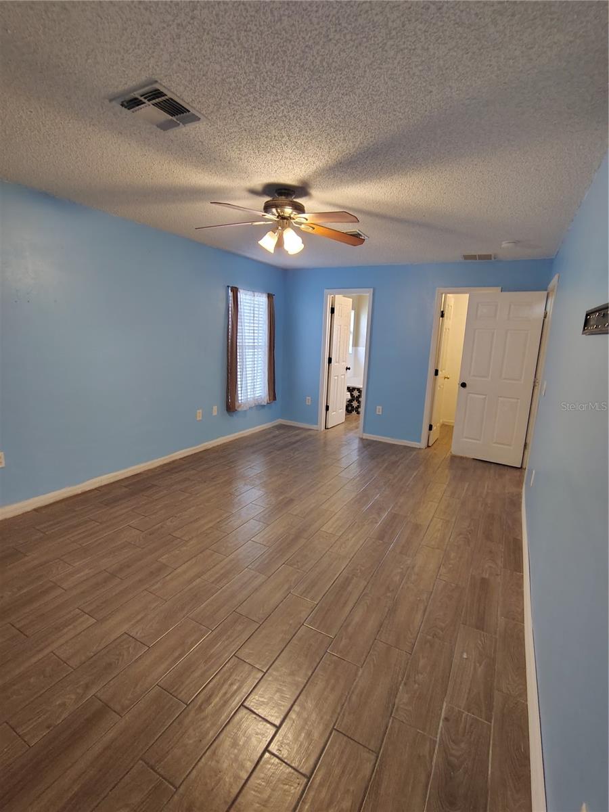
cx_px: 304
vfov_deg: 94.5
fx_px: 375
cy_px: 406
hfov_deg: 78.1
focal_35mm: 16
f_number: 2.2
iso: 626
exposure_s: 1/24
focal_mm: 2.13
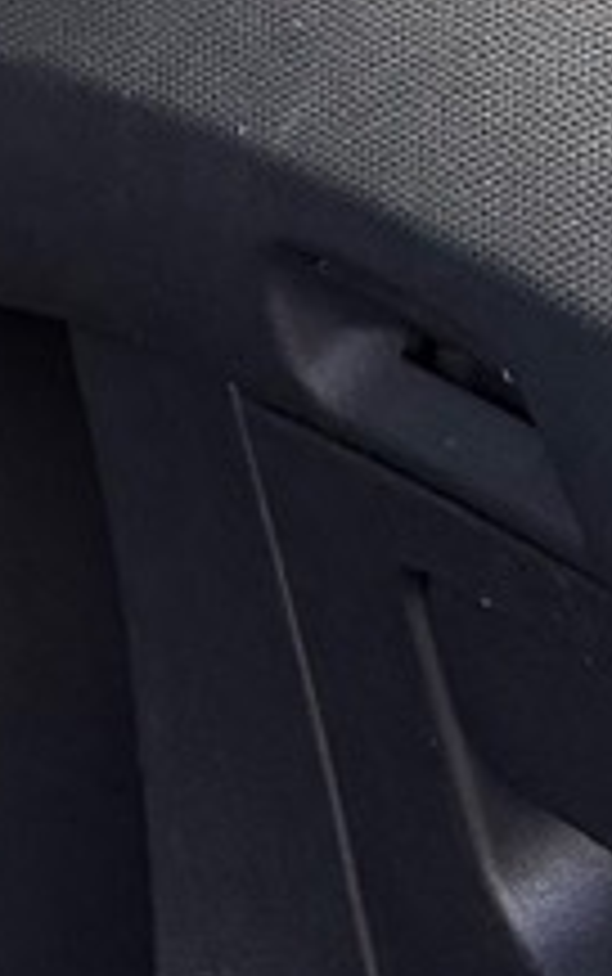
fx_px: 6286
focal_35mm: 236
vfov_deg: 8.8
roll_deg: -1.7
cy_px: 13
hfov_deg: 4.8
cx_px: -2156
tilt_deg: -14.0
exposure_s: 1/285
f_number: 1.78
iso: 80
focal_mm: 6.76
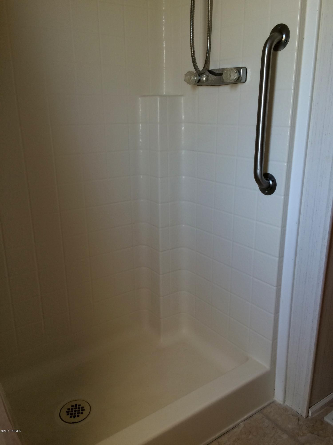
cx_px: 166
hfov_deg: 48.2
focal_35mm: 29
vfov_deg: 61.7
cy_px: 222
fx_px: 372
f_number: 2.2
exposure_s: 1/40
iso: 40
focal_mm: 4.15
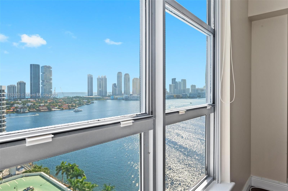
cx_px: 144
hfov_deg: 73.8
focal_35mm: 24
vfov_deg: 53.0
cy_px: 96
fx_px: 192
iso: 200
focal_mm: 24
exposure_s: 1/80
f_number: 8
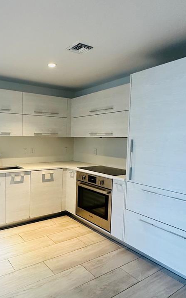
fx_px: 203
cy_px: 157
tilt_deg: -5.9
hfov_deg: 47.7
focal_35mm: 25
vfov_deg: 72.5
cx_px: 50
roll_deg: -1.0
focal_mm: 2.22
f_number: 2.2
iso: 320
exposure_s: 1/60
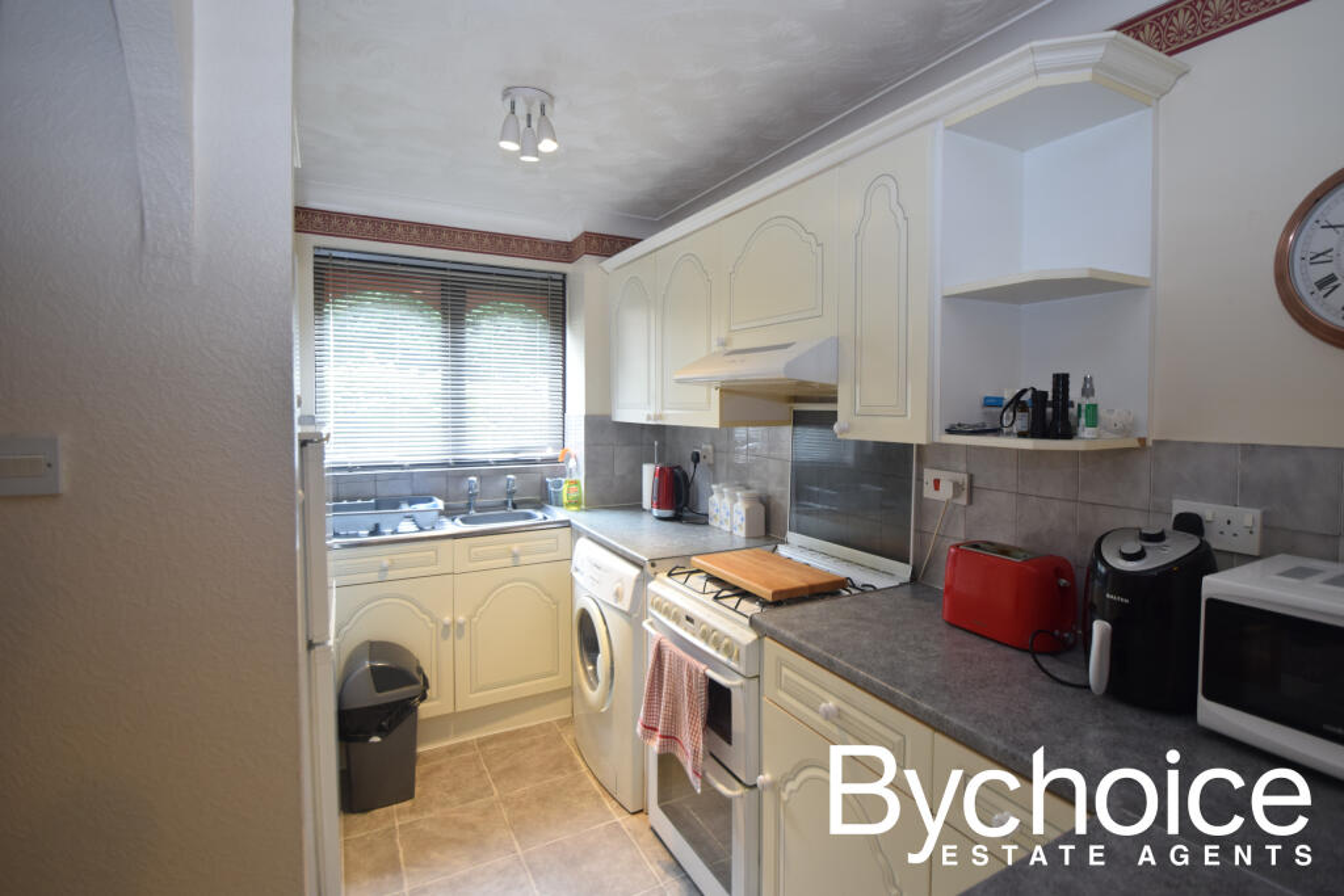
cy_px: 448
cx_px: 672
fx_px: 616
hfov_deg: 95.0
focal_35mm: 16
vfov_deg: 72.1
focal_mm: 11
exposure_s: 1/60
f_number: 4
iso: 450
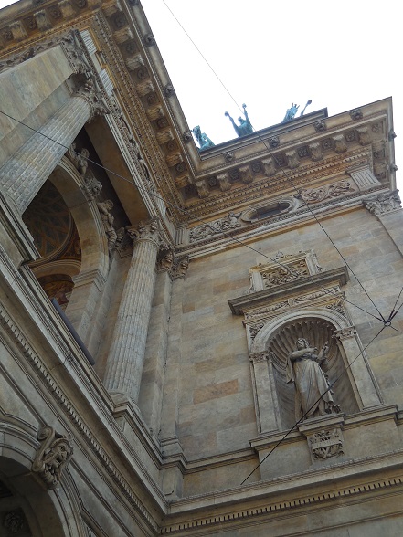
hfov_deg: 42.9
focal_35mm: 33
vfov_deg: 55.4
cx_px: 202
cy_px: 268
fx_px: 512
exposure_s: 1/320
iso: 125
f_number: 3.7
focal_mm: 5.9
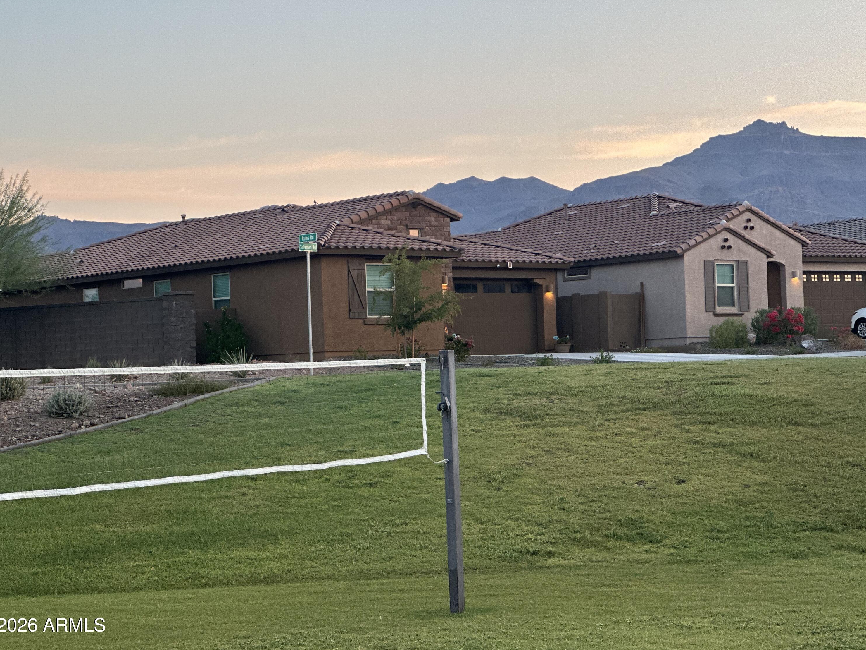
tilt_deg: +2.9
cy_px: 326
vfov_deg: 18.9
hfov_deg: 25.0
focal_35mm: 78
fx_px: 1951
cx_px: 434
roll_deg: +2.0
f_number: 2.8
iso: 100
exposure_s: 1/121
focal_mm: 9
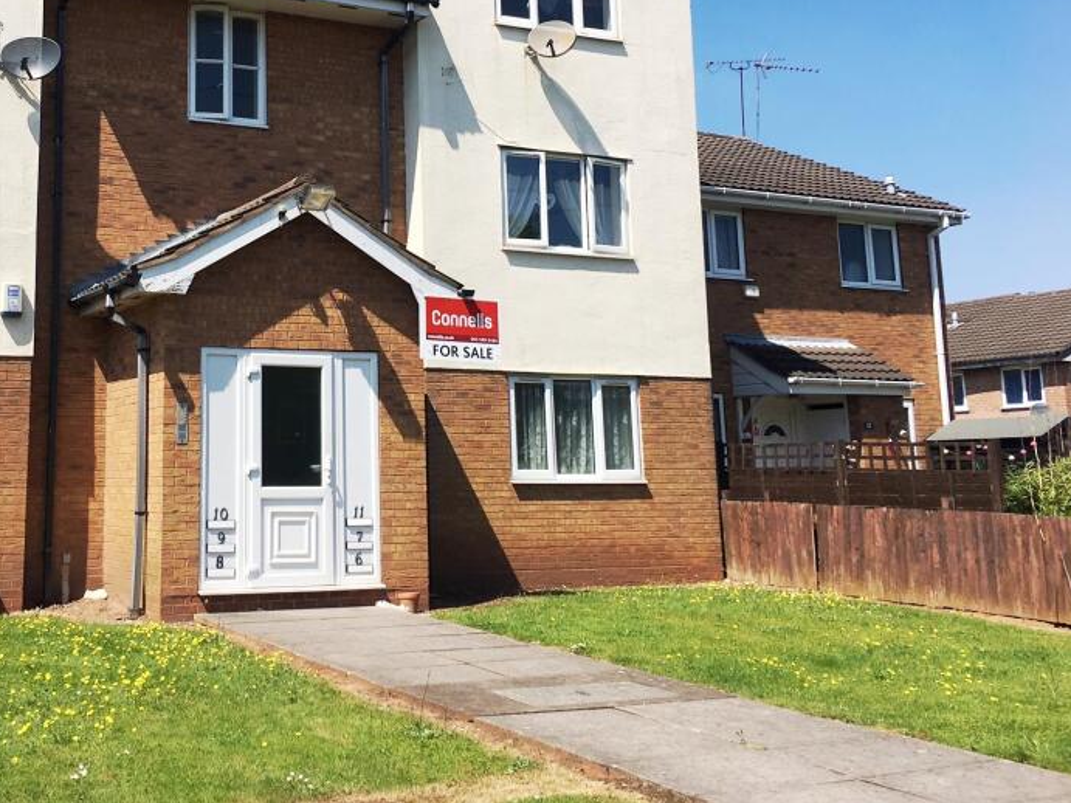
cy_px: 234
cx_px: 293
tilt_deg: +10.5
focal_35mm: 43
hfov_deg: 42.7
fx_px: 1330
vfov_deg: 33.1
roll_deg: +0.5
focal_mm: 4.15
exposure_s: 1/1672
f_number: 2.2
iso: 25
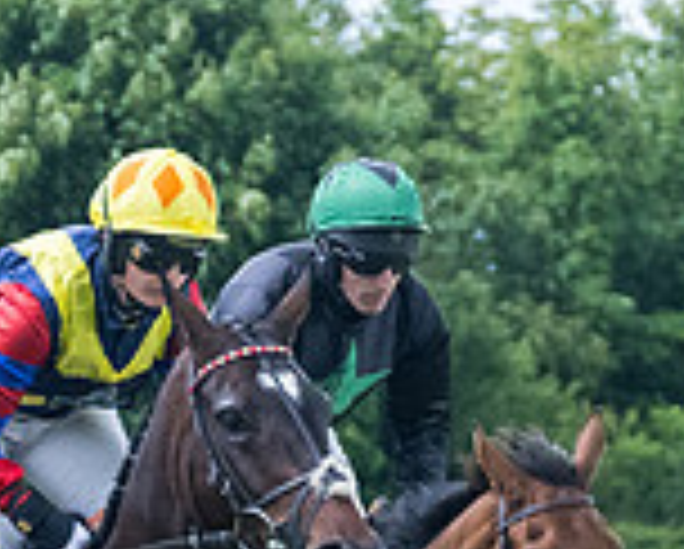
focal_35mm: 654
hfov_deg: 2.9
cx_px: -353
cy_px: 781
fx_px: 13256
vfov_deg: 2.4
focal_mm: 98
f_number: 4
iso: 2000
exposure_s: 1/1600
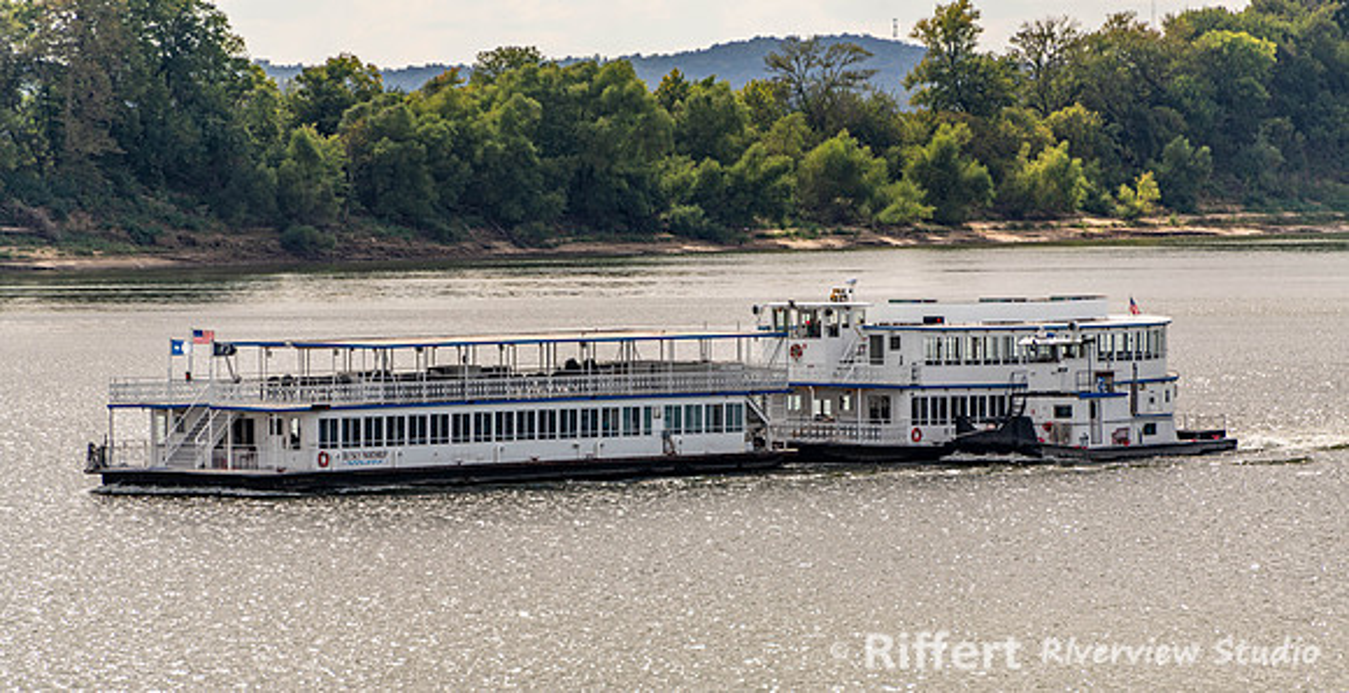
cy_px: 450
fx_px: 11267
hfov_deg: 6.9
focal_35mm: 321
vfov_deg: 3.5
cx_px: 675
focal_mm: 300
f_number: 8
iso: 64
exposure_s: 1/250
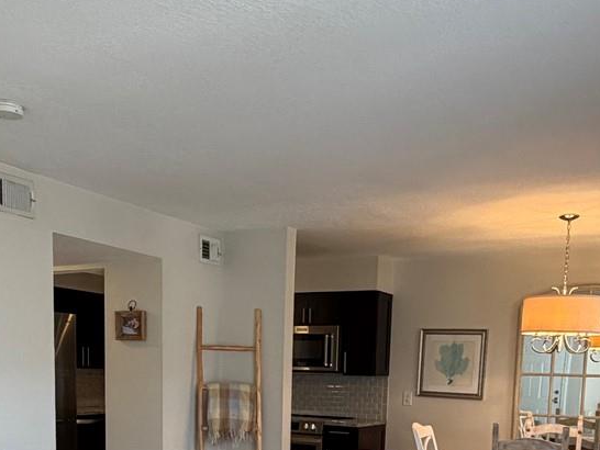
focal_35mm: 41
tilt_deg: -8.7
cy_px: 458
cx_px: 305
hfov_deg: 45.8
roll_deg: -0.9
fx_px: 711
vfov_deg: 32.2
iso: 200
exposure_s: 1/120
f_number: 2.2
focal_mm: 2.22
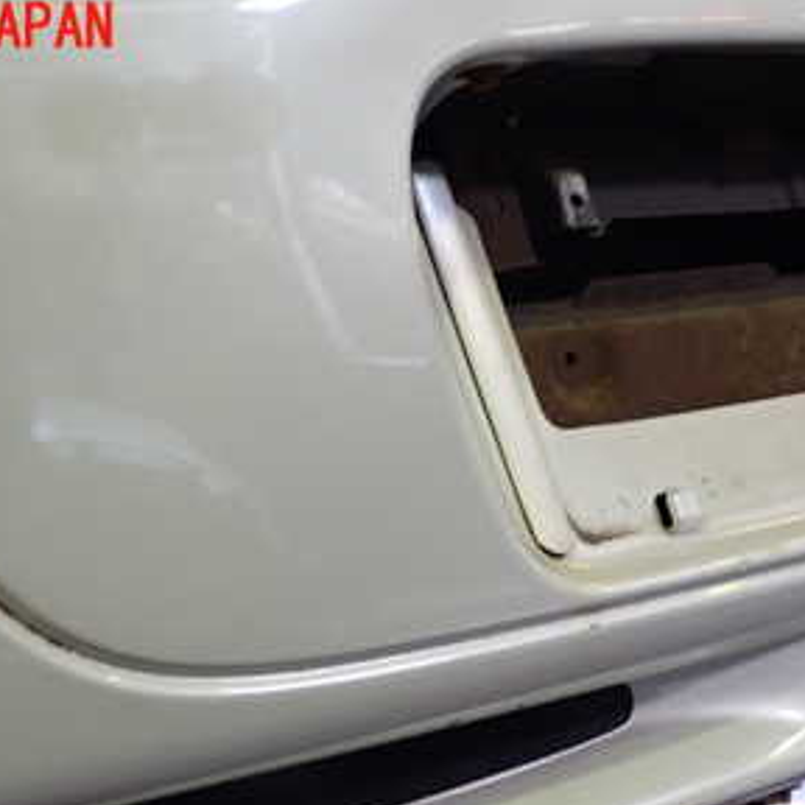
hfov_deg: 24.6
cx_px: 444
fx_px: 1842
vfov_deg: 24.3
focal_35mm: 70
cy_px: 623
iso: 320
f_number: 2.7
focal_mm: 6.83
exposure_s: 1/40
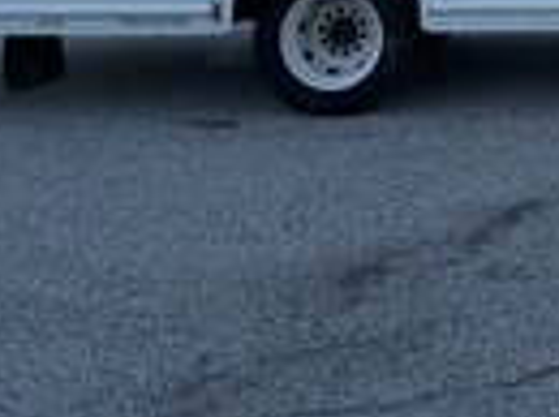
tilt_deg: +1.5
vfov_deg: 17.7
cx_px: 619
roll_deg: +1.5
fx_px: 1193
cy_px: -211
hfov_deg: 24.5
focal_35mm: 74
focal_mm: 6.76
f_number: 1.78
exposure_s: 1/1292
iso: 80
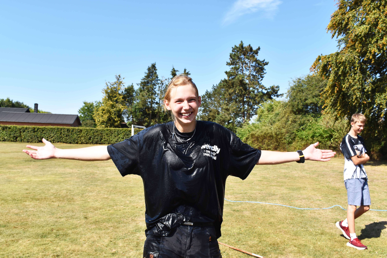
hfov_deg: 53.1
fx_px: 387
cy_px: 129
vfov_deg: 36.9
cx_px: 194
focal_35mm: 36
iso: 200
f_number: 9
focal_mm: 24
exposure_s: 1/320
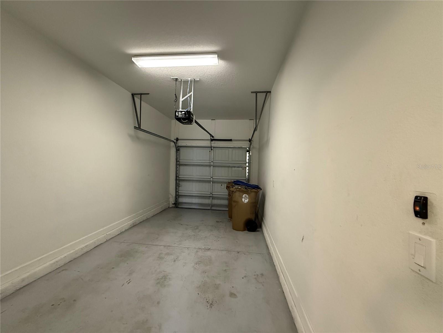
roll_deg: -1.5
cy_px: 166
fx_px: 179
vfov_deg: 85.7
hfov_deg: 102.1
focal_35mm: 14
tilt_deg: -0.3
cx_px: 222
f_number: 2.2
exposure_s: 1/60
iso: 800
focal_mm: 2.22
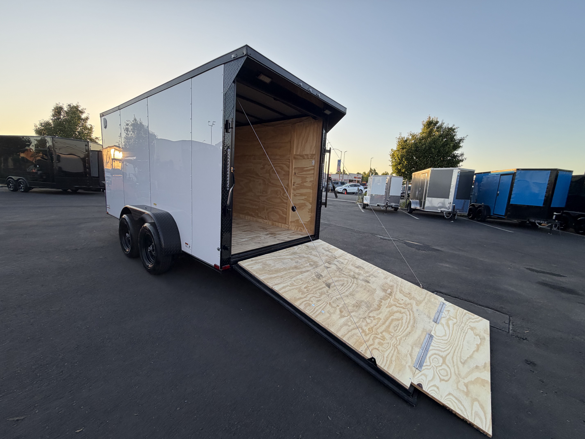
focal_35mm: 14
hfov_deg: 102.1
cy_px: 220
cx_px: 292
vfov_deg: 85.7
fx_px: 237
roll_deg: -3.9
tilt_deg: -8.4
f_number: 2.2
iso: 40
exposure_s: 1/228
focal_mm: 2.22
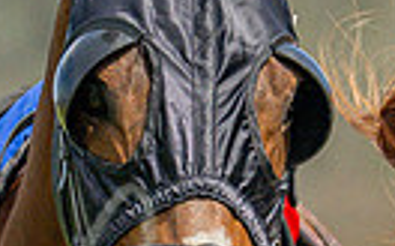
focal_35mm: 1918
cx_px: -73
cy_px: 242
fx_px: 20612
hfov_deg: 1.1
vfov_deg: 0.7
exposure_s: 1/2500
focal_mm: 200
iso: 400
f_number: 4.5
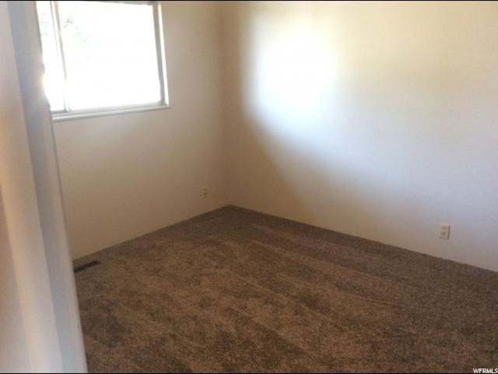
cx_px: 249
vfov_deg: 44.2
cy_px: 187
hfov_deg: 56.8
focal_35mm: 32
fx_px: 460
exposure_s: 1/24
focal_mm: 3.3
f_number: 2.4
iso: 200
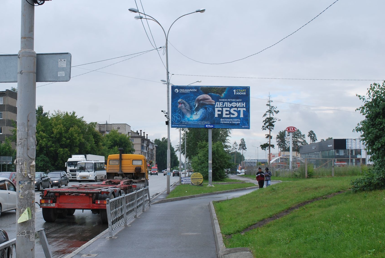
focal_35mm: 49
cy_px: 142
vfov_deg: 27.6
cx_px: 137
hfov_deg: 39.9
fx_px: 525
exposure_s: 1/160
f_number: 6.3
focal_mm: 24
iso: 100
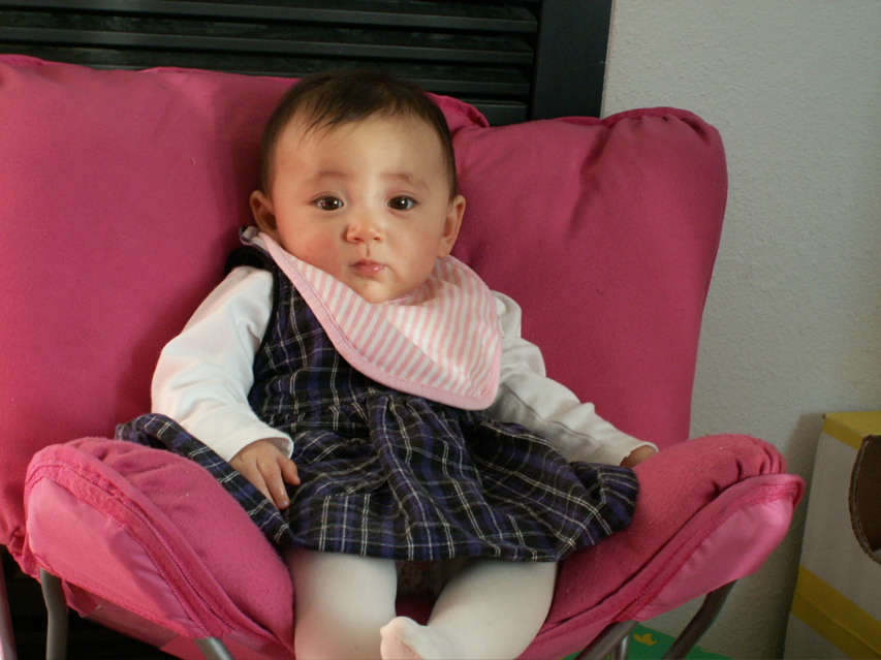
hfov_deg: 25.0
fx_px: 1984
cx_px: 440
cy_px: 330
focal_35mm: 78
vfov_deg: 18.9
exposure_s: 1/40
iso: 100
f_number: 3.2
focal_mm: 13.09
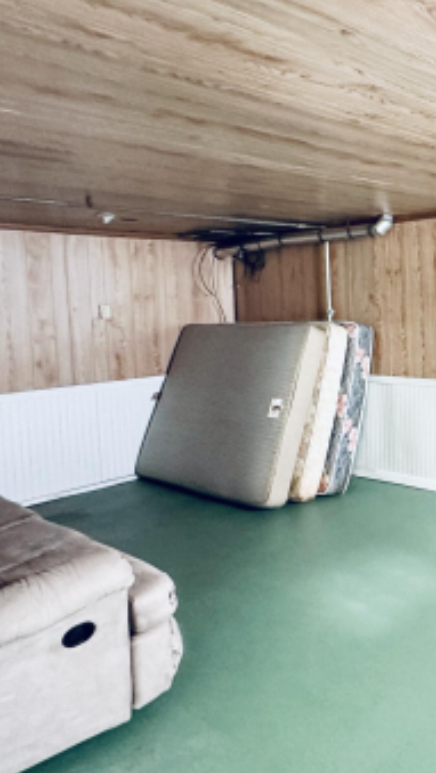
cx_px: 535
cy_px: 326
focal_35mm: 30
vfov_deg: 63.9
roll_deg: +1.5
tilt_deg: -3.0
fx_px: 616
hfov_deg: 31.8
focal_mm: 2.22
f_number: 2.2
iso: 500
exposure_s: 1/60
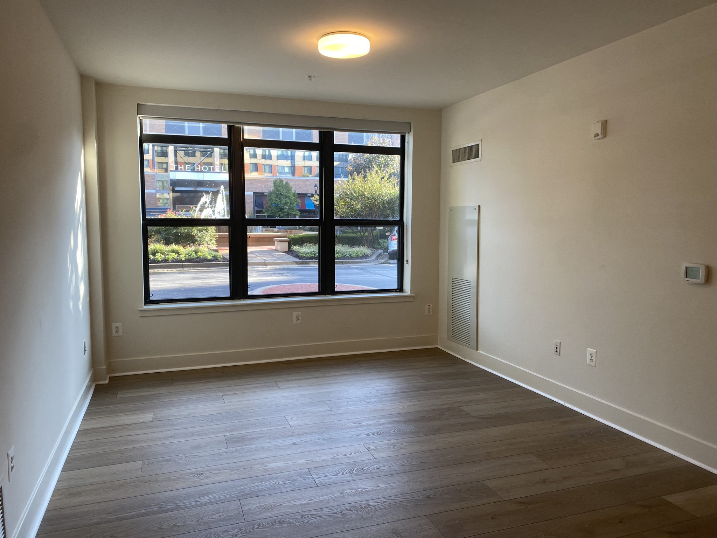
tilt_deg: -5.7
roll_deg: -0.7
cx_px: 358
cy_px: 269
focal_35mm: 26
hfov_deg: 67.3
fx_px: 539
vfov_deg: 53.1
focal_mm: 4.25
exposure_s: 1/120
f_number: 1.8
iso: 80
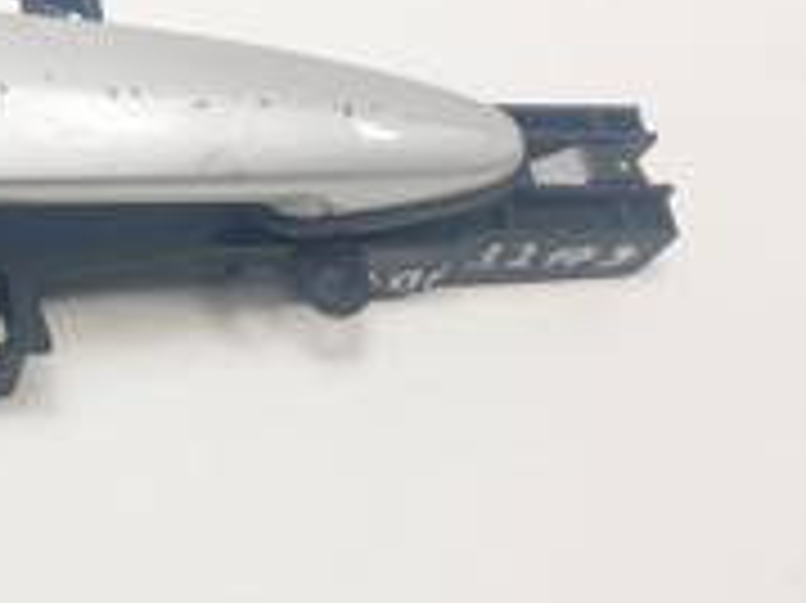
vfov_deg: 25.1
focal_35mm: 58
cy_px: 216
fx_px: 1350
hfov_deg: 30.5
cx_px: -27
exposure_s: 1/325
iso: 50
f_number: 2.4
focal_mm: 4.3
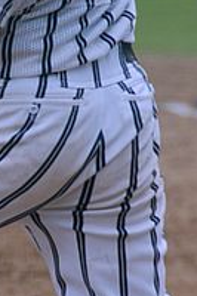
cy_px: 115
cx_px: -27
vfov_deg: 2.5
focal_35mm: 818
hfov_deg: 1.7
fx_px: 6726
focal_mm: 170
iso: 400
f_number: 5.6
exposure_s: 1/640
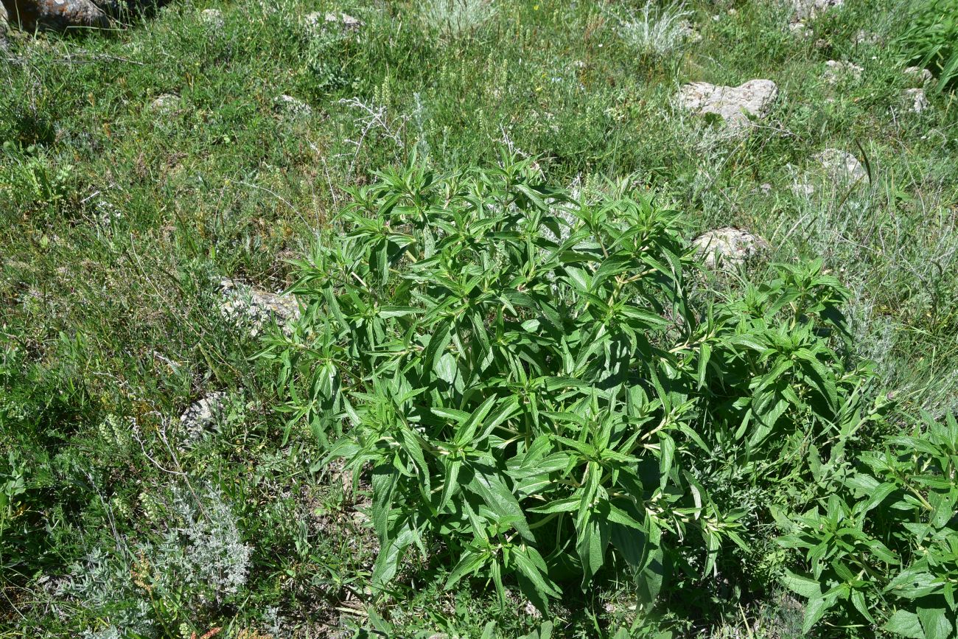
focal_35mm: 50
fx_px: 1331
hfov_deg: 39.6
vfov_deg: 27.0
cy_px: 320
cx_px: 479
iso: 160
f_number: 13
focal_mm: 50
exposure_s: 1/125
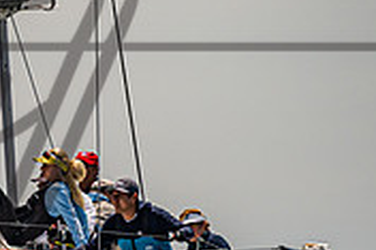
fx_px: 11582
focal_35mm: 1110
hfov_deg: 1.9
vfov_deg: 1.2
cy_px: 51
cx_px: -207
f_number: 8
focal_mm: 280
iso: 400
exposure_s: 1/3200
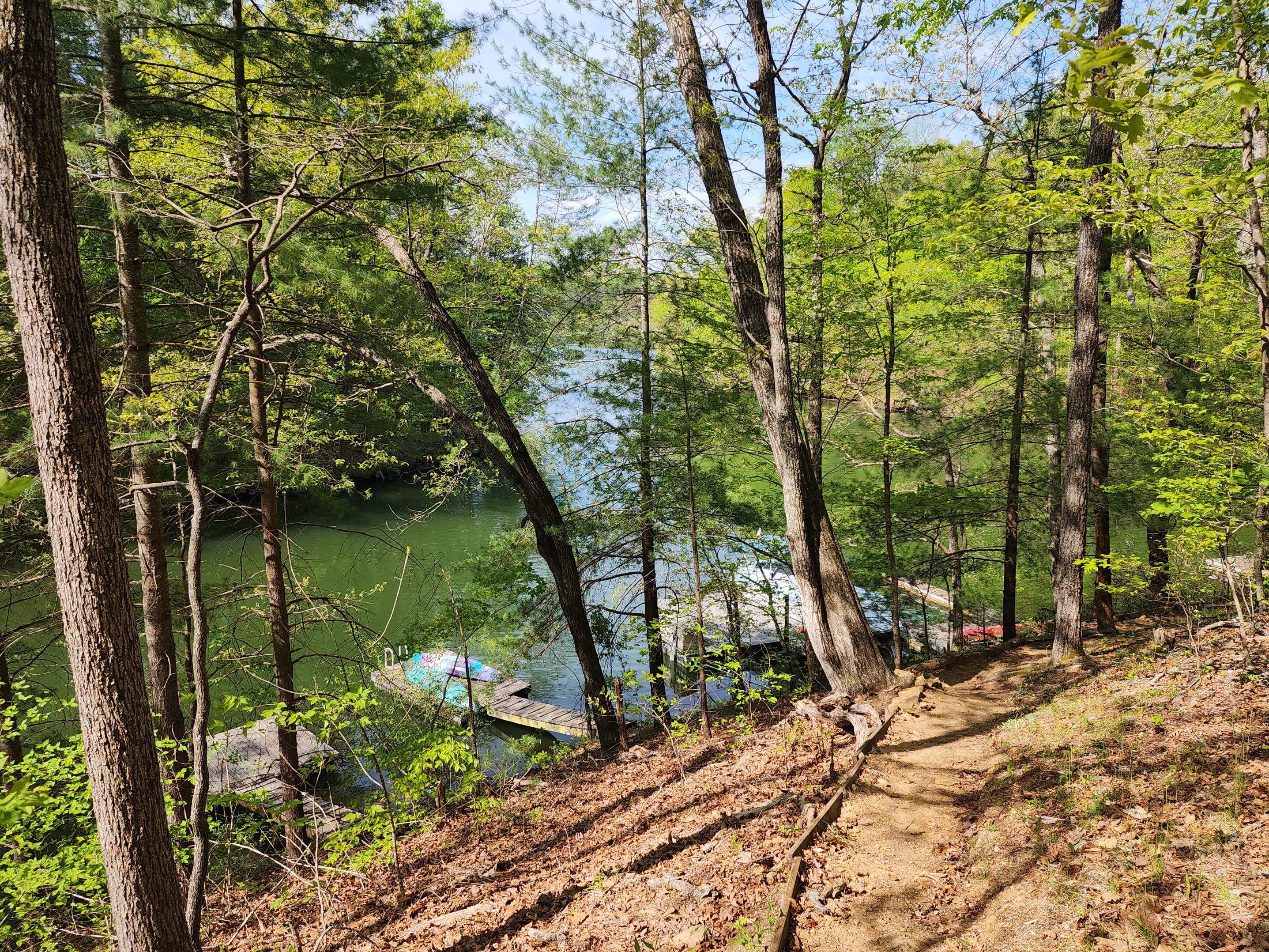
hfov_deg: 71.6
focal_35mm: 24
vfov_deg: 56.8
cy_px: 471
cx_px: 633
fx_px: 880
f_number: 1.8
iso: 12
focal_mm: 6.4
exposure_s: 1/541
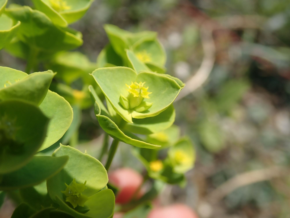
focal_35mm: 40
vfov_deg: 36.0
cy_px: 109
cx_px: 145
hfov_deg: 46.8
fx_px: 335
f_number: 4
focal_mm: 7.34
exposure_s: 1/640
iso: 100
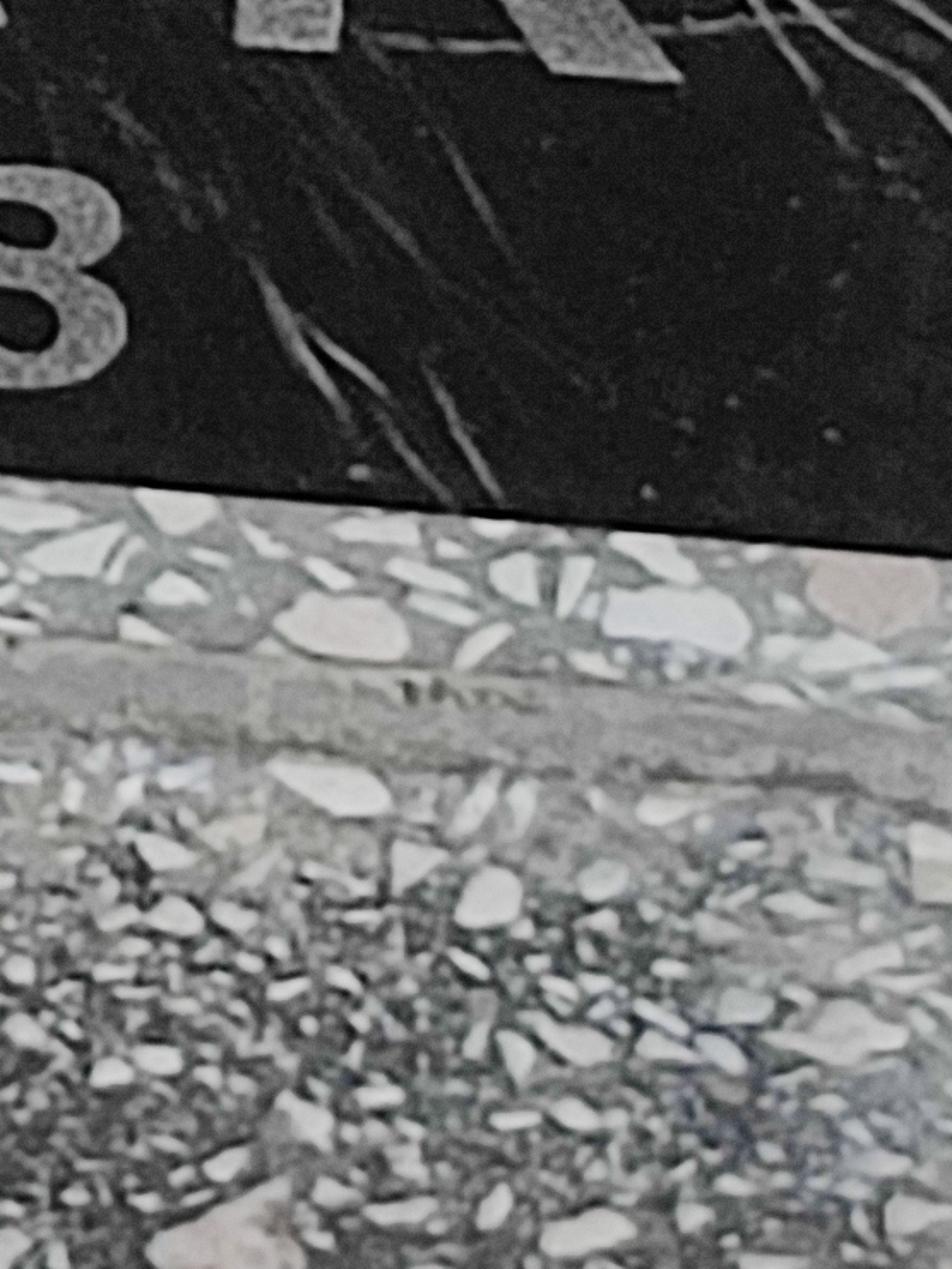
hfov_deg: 9.6
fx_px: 4949
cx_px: -1413
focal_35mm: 135
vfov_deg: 13.7
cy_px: -685
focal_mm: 6.04
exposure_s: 1/215
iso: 50
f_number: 1.9
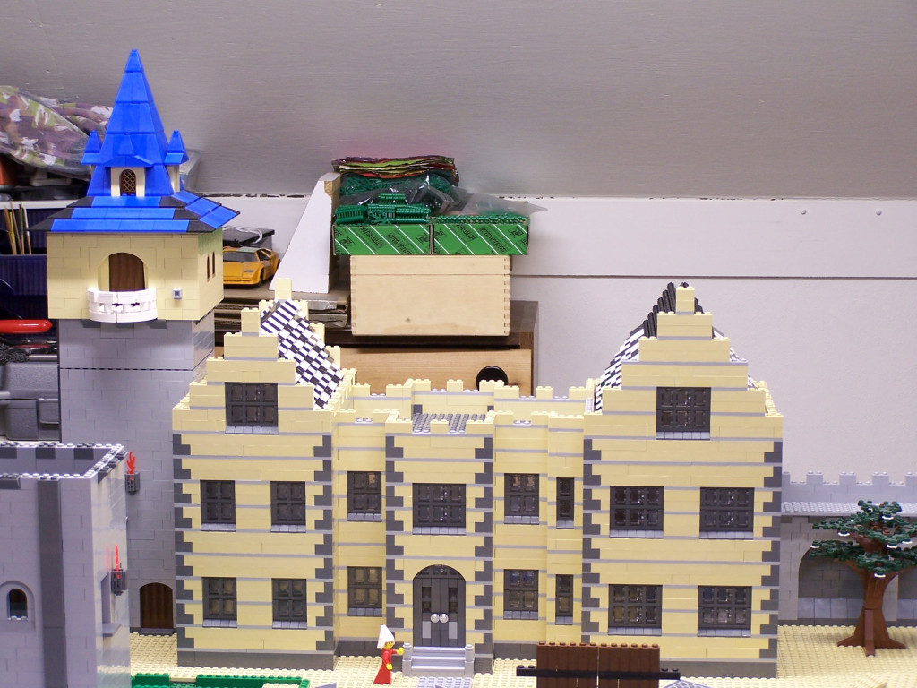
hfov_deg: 20.9
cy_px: 344
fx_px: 2490
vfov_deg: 15.7
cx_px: 458
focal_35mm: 94
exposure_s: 1/4
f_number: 3.2
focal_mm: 15.6
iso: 80
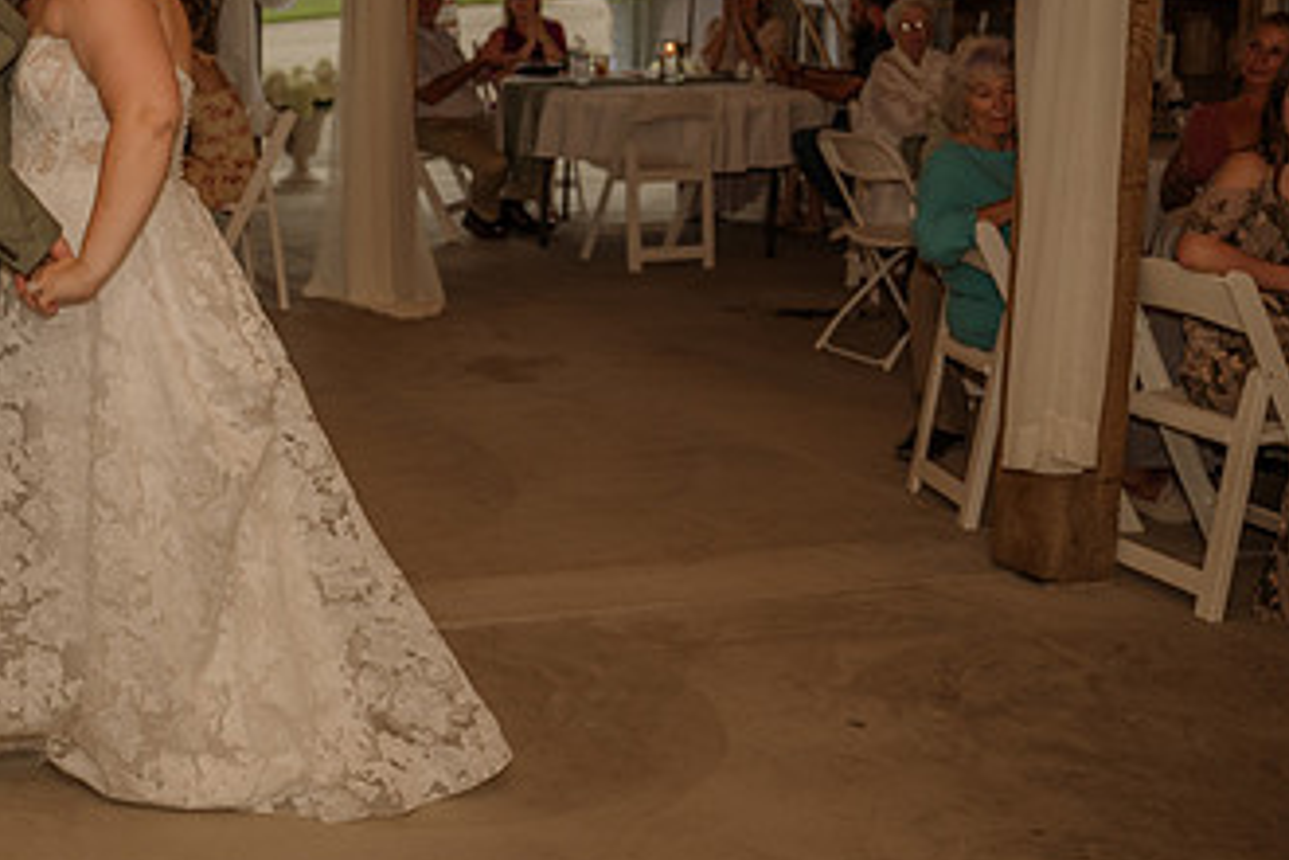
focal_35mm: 62
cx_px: 47
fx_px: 2220
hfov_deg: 30.4
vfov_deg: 21.7
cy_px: 217
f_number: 4
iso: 320
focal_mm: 31
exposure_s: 1/200
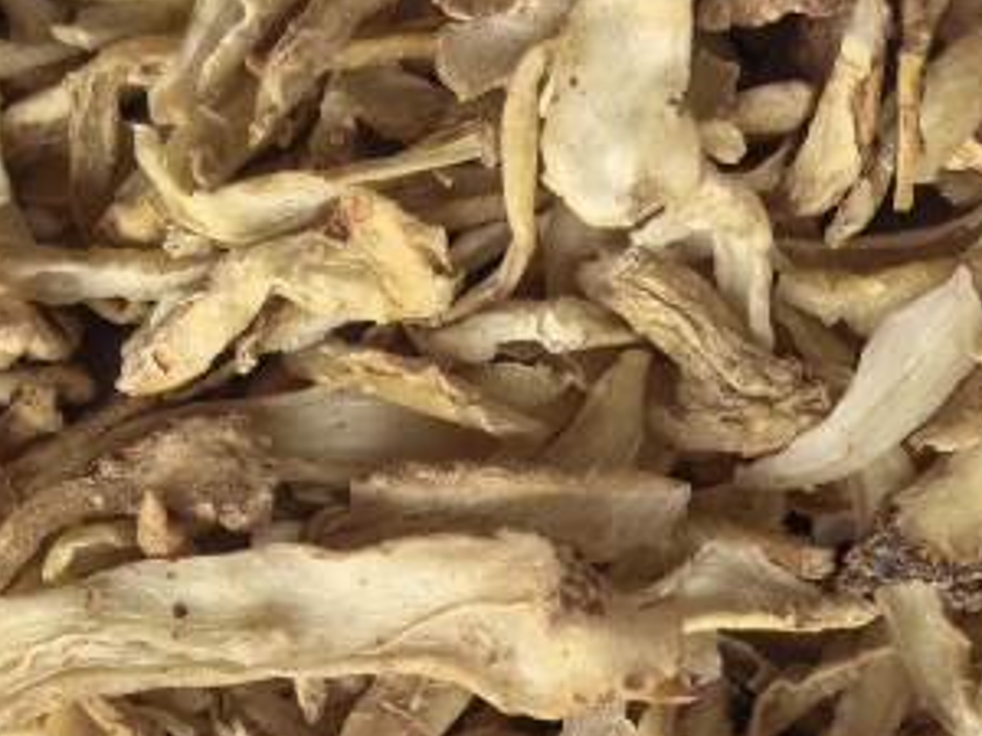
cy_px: 916
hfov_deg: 27.0
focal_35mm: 72
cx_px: 455
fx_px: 2043
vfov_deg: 19.1
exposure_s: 1/100
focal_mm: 5.75
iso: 100
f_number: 2
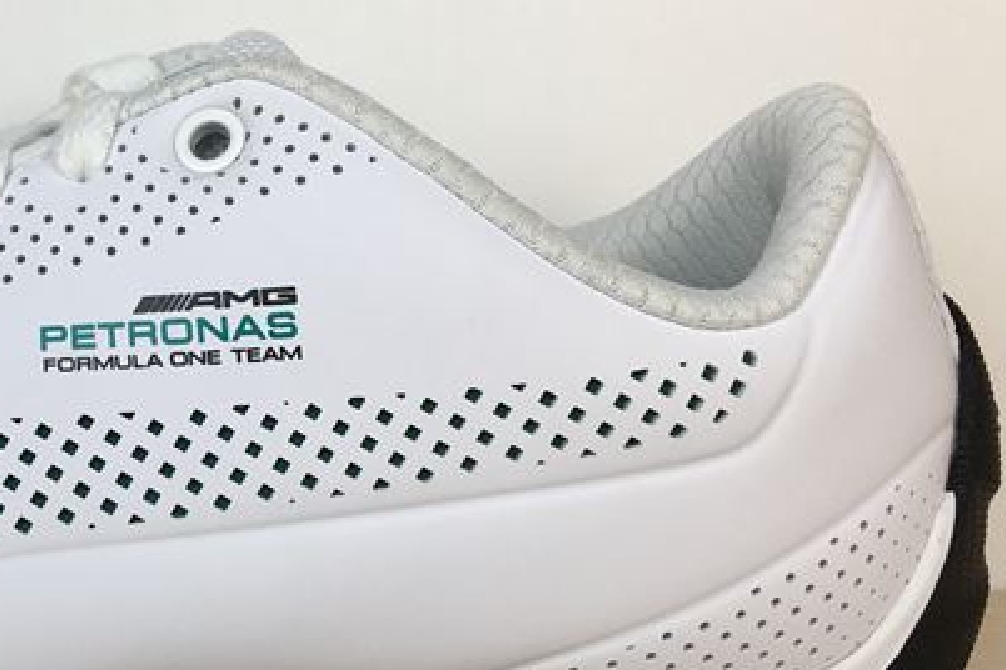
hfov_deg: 31.4
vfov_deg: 22.6
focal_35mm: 60
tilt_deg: -9.8
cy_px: 428
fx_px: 1677
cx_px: 45
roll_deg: +0.4
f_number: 2.2
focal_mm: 4.15
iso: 25
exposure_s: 1/130
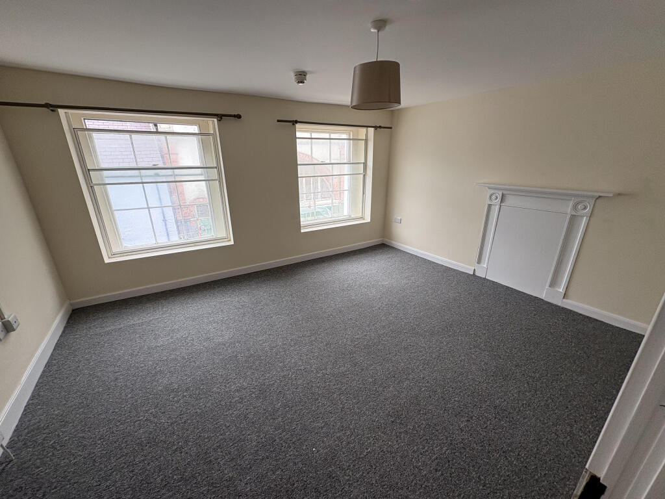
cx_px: 332
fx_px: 269
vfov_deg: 85.7
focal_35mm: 14
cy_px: 250
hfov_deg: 102.1
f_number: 2.2
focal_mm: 2.22
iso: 64
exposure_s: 1/103
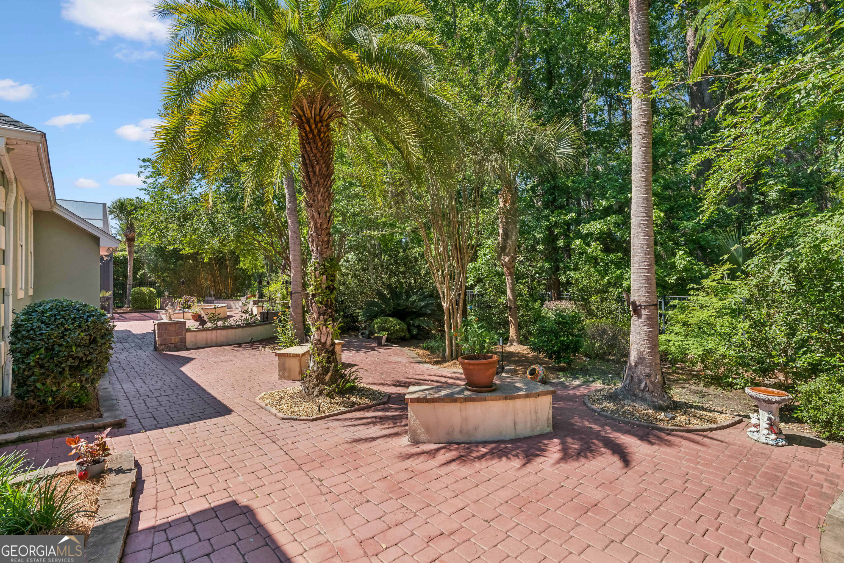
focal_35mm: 17
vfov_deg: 70.5
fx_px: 399
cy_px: 282
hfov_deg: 93.3
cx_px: 422
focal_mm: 17
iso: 250
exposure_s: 1/250
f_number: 8
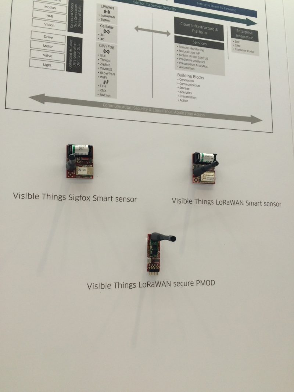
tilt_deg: +7.6
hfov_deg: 48.2
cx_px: 147
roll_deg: +1.2
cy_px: 196
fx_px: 328
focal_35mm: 29
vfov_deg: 61.7
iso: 50
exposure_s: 1/100
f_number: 2.2
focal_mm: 4.15
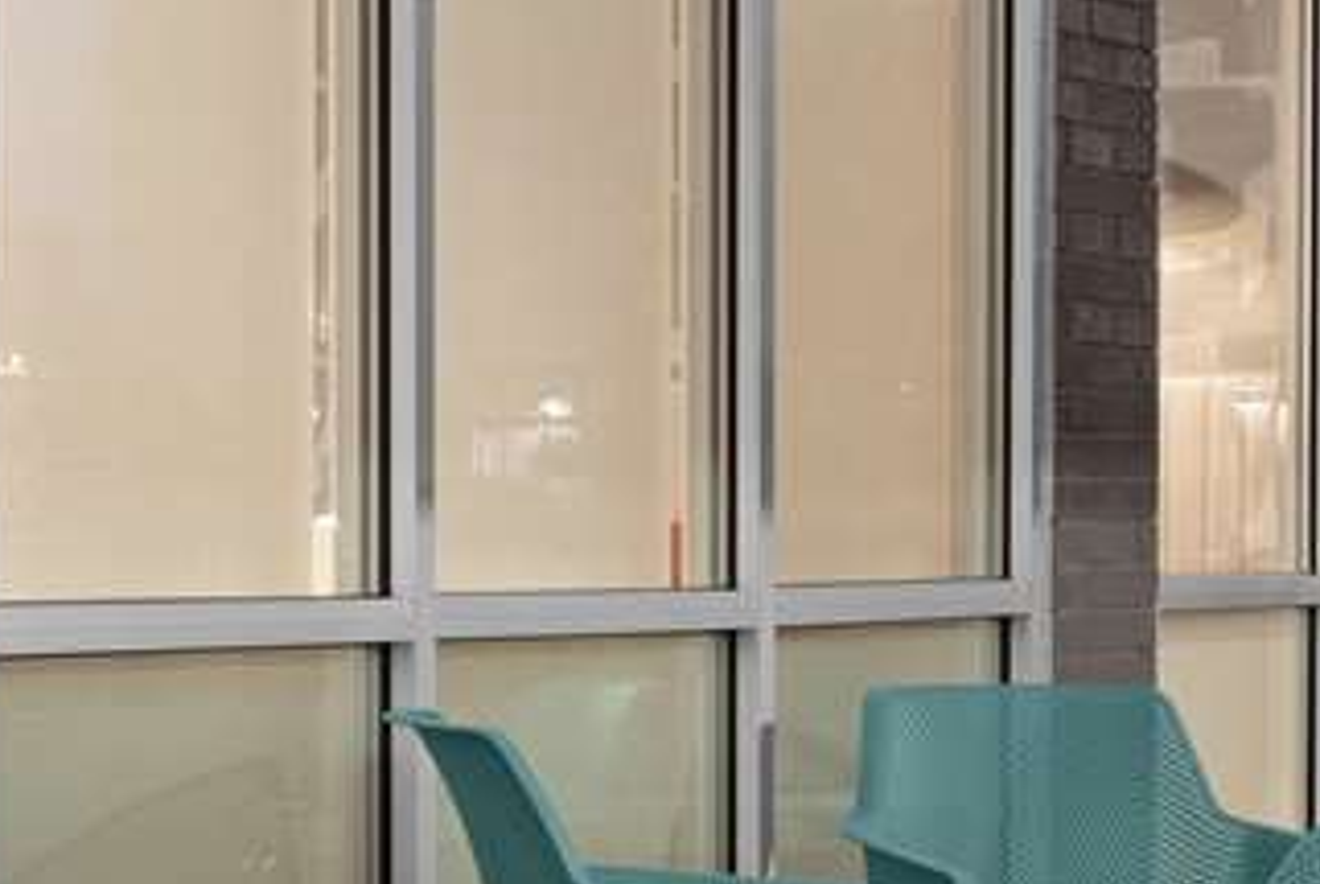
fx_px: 5654
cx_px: 1123
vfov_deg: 8.9
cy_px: 660
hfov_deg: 13.2
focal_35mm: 154
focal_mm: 33
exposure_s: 2
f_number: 11
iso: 400
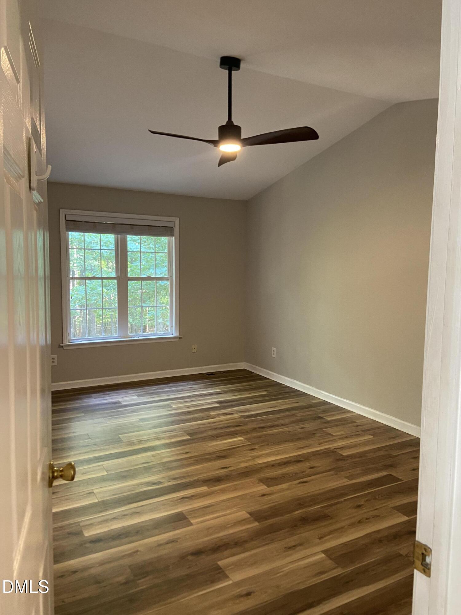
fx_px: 462
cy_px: 308
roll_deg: +0.0
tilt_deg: -4.9
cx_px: 230
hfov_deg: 53.1
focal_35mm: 26
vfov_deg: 67.3
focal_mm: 4.25
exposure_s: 1/60
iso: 400
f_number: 1.8
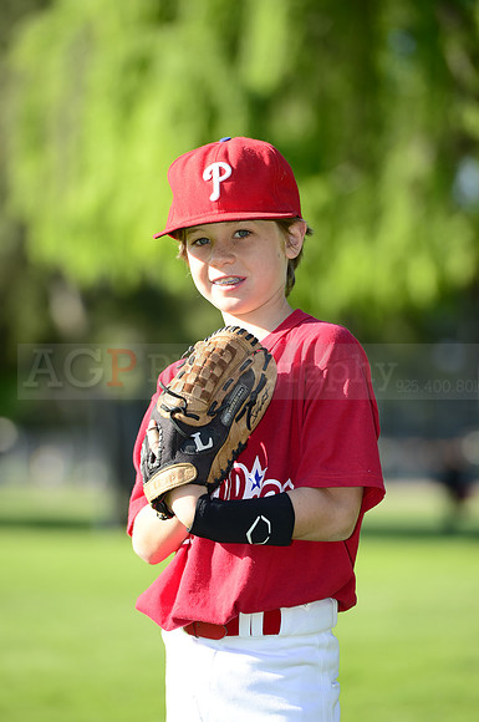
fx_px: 4003
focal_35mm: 200
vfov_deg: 10.3
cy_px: 361
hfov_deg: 6.8
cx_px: 240
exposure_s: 1/500
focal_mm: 200
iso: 200
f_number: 5
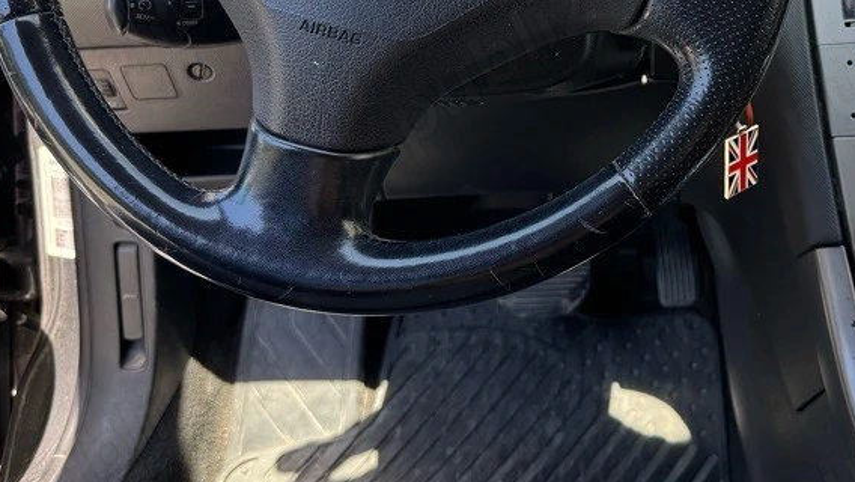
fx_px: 1043
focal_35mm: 46
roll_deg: +0.9
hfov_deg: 43.0
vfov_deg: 25.1
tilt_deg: -20.7
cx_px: 652
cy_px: 35
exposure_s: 1/249
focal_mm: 6.76
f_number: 1.78
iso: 64
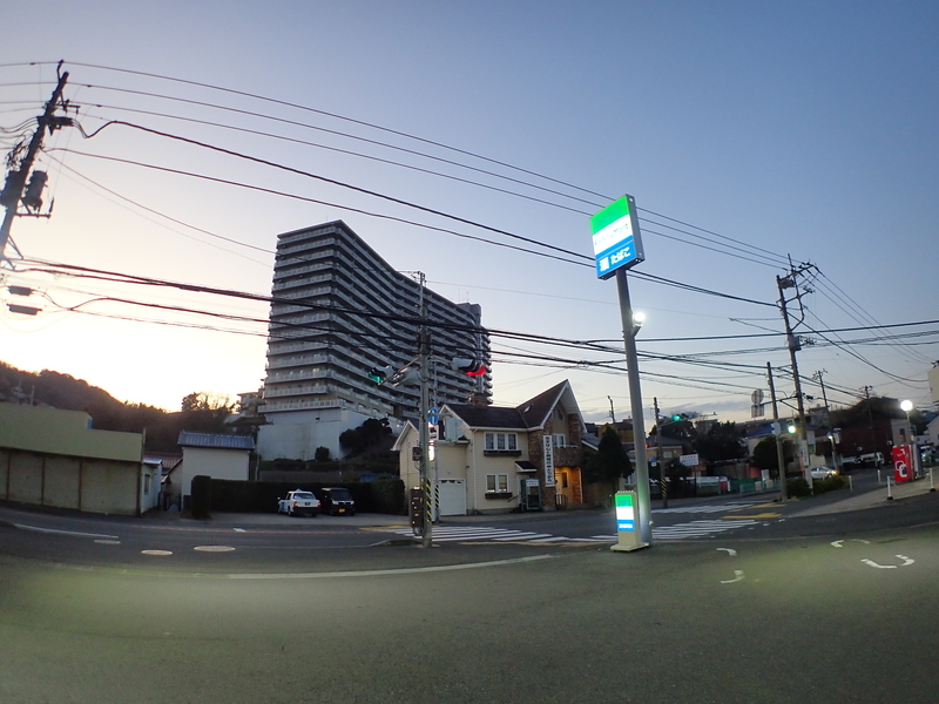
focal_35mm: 25
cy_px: 352
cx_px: 470
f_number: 2
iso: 200
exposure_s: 1/40
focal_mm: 4.5
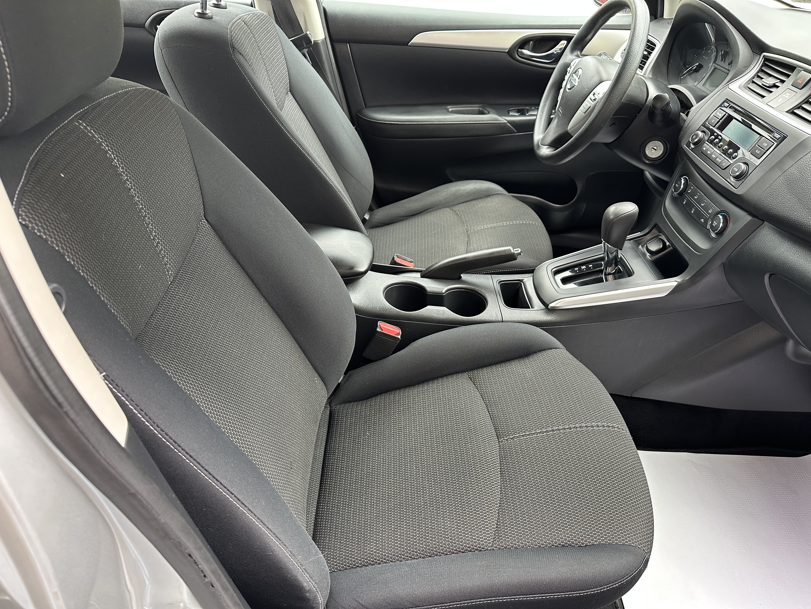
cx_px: 406
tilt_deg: -35.5
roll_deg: +1.5
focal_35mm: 24
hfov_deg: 71.6
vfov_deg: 56.8
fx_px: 562
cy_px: 304
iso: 160
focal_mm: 6.86
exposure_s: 1/121
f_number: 1.78
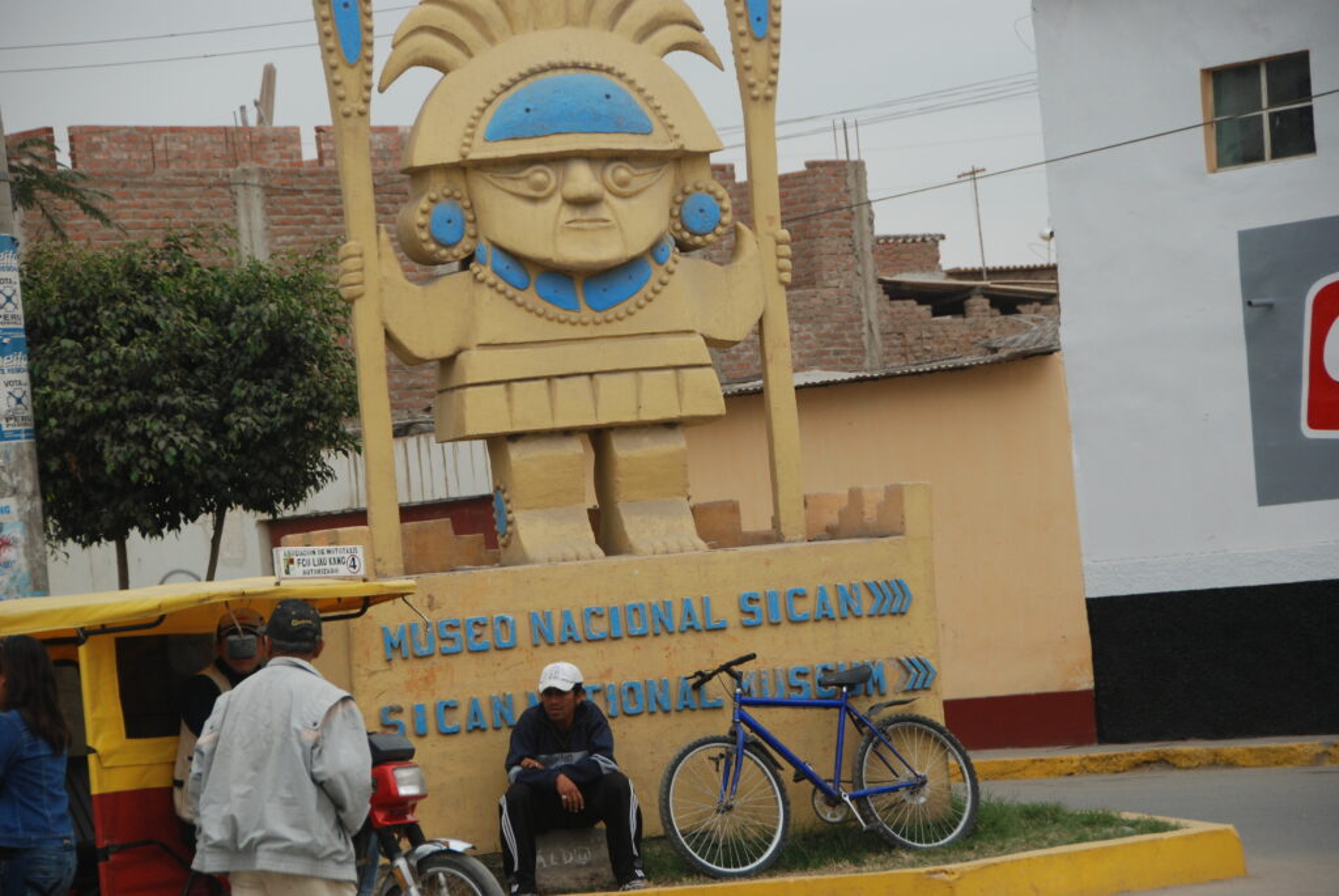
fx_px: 5305
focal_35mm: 142
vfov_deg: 9.7
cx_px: 670
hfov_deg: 14.4
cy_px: 448
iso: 400
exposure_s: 1/500
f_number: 5.3
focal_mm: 95
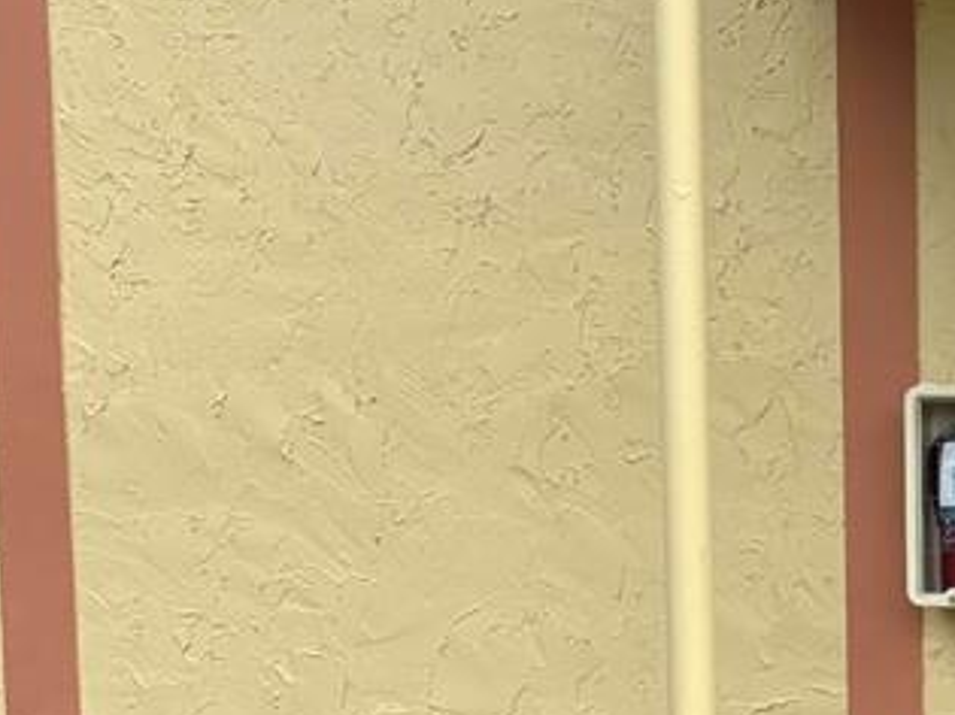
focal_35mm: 132
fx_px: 3640
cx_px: 1370
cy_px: 1072
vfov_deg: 10.8
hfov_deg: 14.1
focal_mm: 5.96
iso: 50
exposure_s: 1/1590
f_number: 1.6
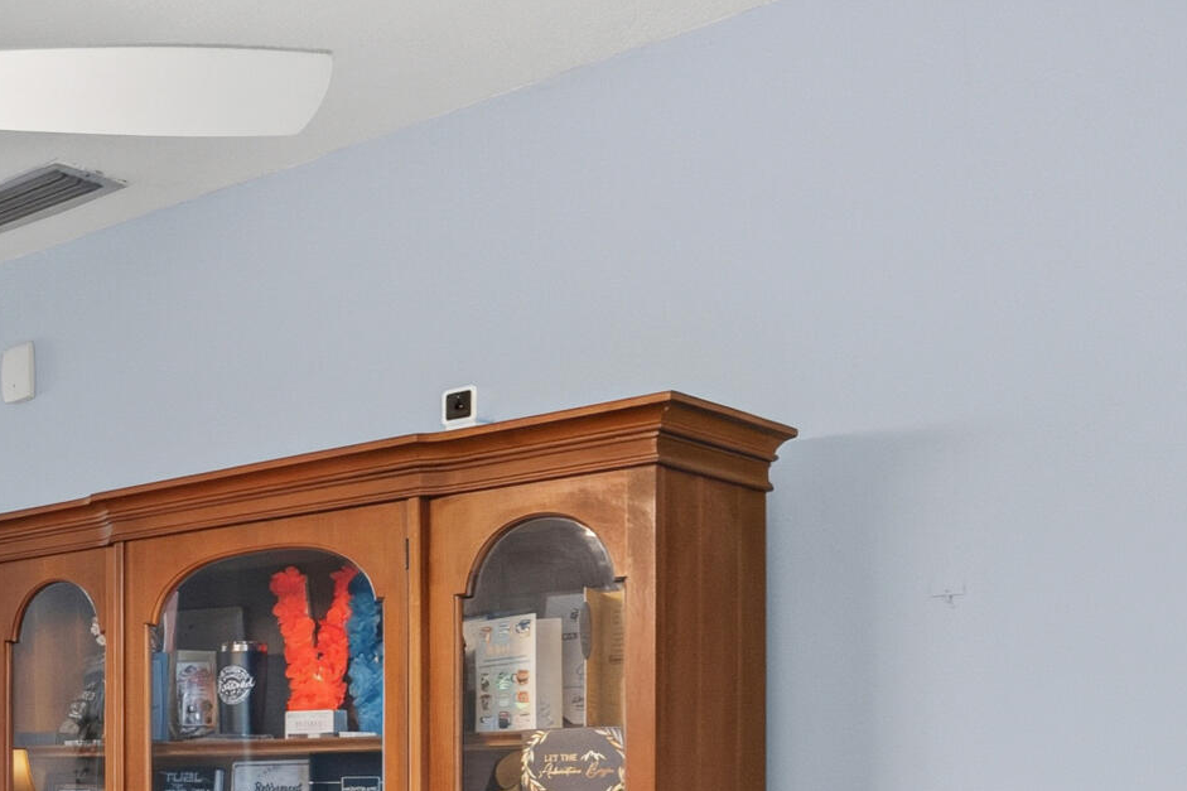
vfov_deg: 25.1
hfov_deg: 30.9
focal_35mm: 51
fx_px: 1681
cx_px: -333
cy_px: 805
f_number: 4
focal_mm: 16
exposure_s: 1/125
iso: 320
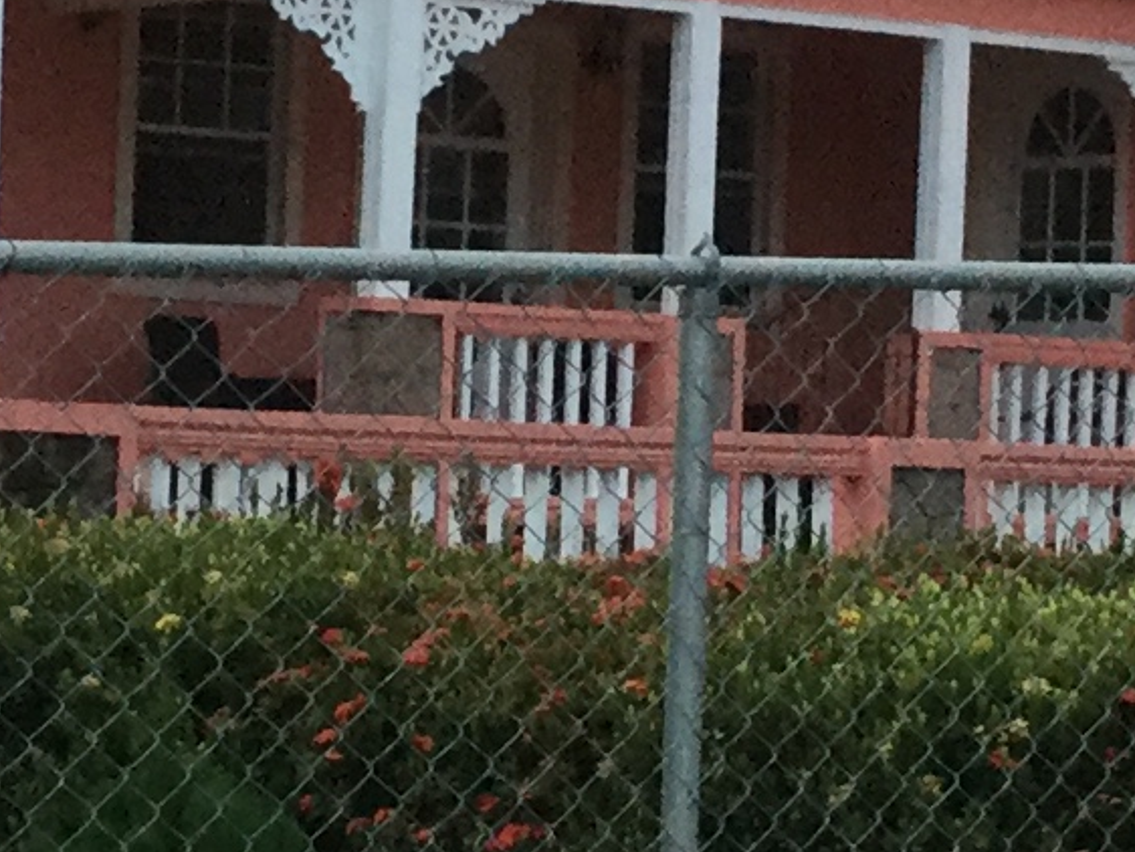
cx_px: 685
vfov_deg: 8.3
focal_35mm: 180
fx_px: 5904
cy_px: 487
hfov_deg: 11.0
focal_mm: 3.3
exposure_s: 1/33
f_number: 2.4
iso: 50
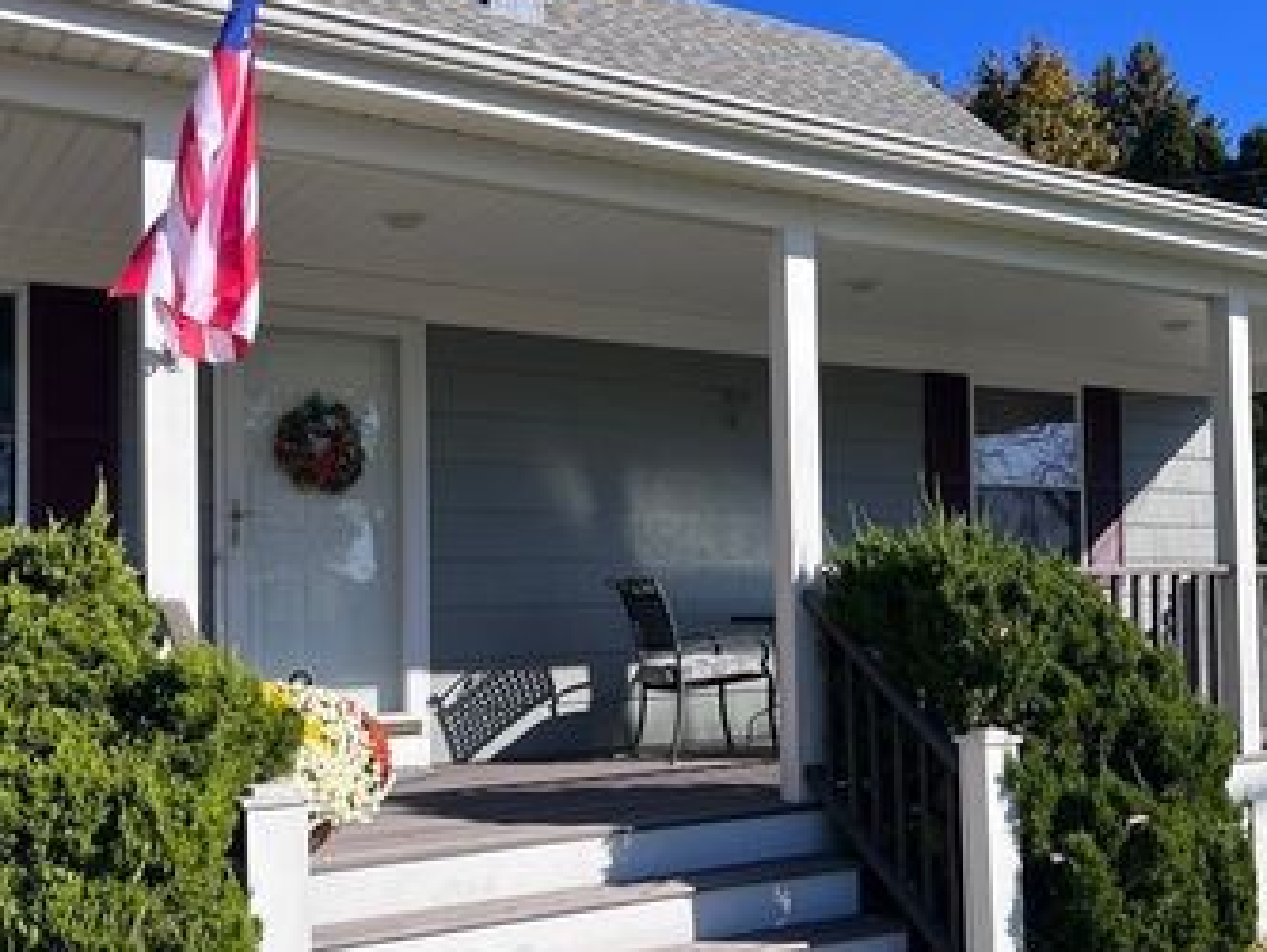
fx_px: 1428
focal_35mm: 39
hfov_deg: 47.7
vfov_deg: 36.8
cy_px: 543
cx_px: 738
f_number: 1.5
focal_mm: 5.7
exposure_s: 1/4274
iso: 50
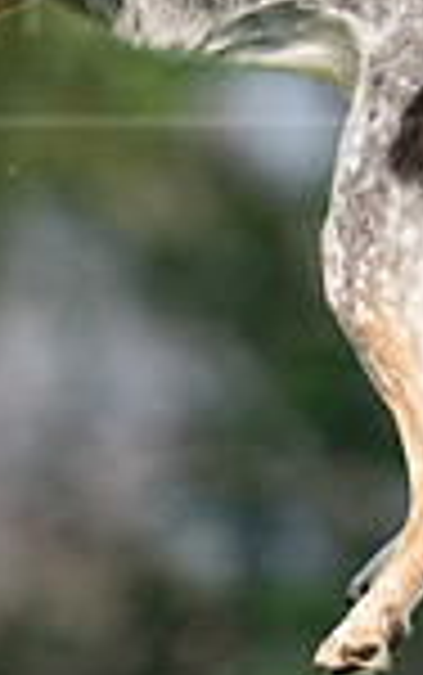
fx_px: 29732
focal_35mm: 1615
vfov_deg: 1.3
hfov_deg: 0.8
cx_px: 54
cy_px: 56
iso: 1250
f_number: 6.3
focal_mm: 411
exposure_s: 1/4000
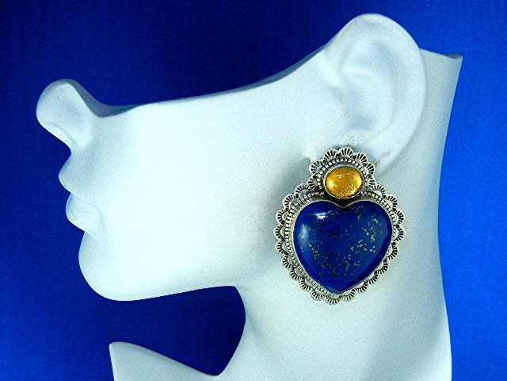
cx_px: 254
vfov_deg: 28.0
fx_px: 762
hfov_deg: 36.8
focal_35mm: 52
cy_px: 190
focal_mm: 9.3
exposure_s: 1/30.4
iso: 191
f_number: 3.9
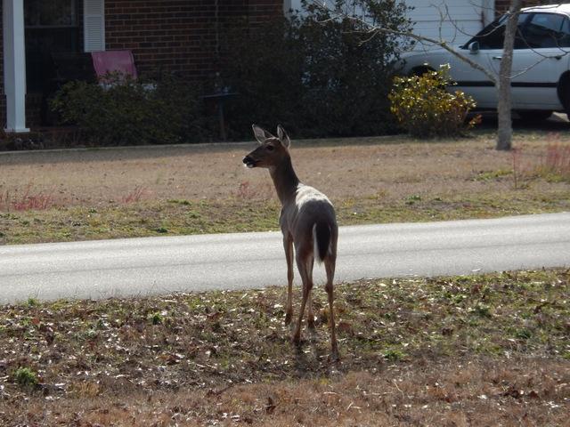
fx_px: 8118
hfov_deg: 4.0
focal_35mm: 493
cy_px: 214
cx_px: 285
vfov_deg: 3.0
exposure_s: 1/320
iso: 125
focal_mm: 88.6
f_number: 5.8
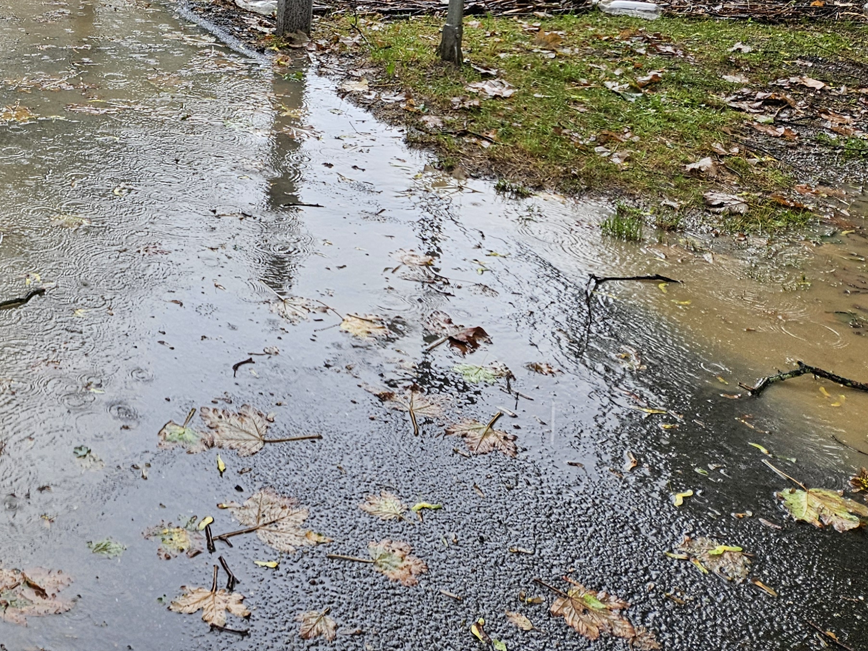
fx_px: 1279
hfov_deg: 34.1
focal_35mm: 51
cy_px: -61
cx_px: -8
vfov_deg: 26.4
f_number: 1.8
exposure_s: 1/180
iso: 64
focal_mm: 5.4
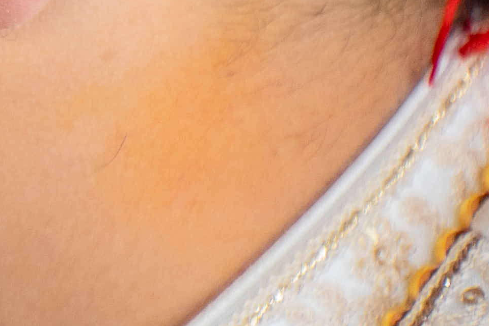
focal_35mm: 1125
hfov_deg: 1.8
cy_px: -369
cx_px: -885
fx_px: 15280
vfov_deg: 1.2
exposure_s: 1/640
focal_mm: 180
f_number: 2.8
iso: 1000
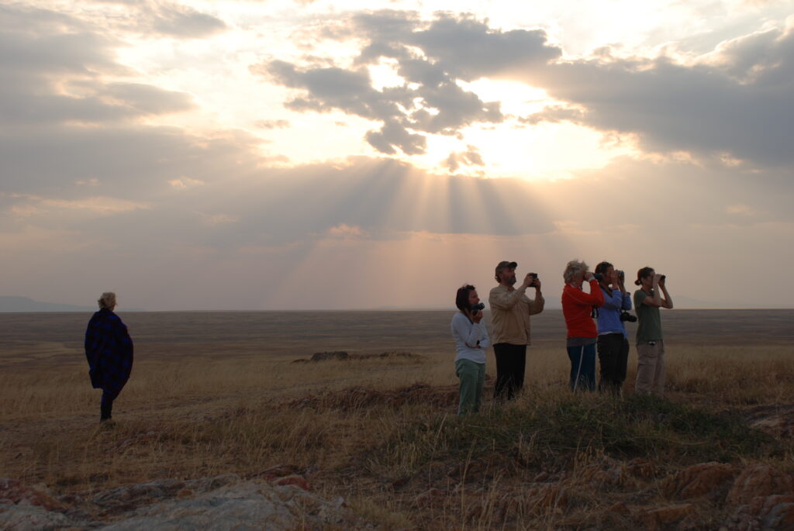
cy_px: 266
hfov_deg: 37.8
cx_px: 397
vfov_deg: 25.8
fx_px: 1159
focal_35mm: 52
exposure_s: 1/200
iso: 100
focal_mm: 35
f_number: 8
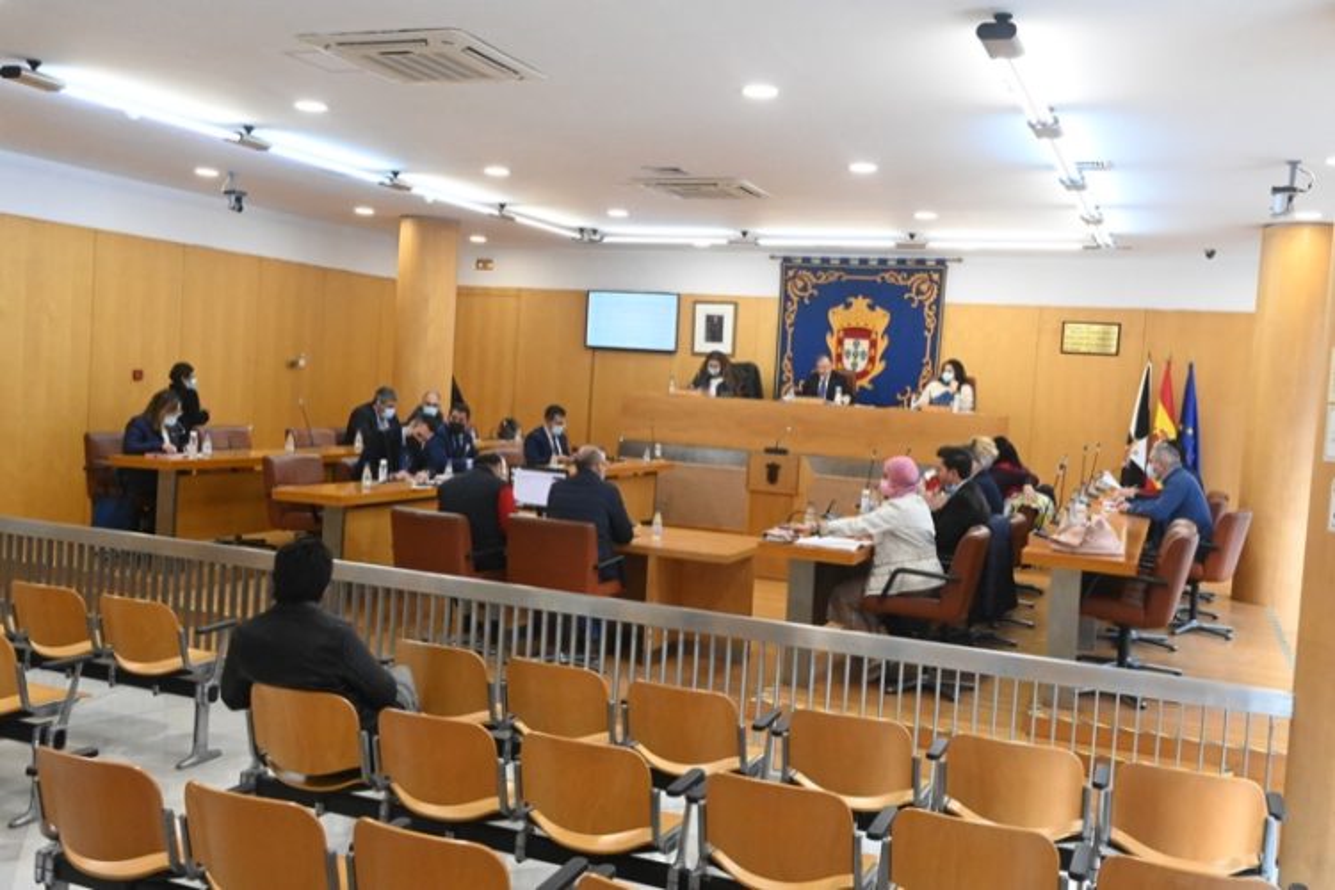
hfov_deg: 55.8
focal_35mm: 34
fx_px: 1261
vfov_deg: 38.9
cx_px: 668
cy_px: 445
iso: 16000
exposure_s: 1/160
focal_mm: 34
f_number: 13
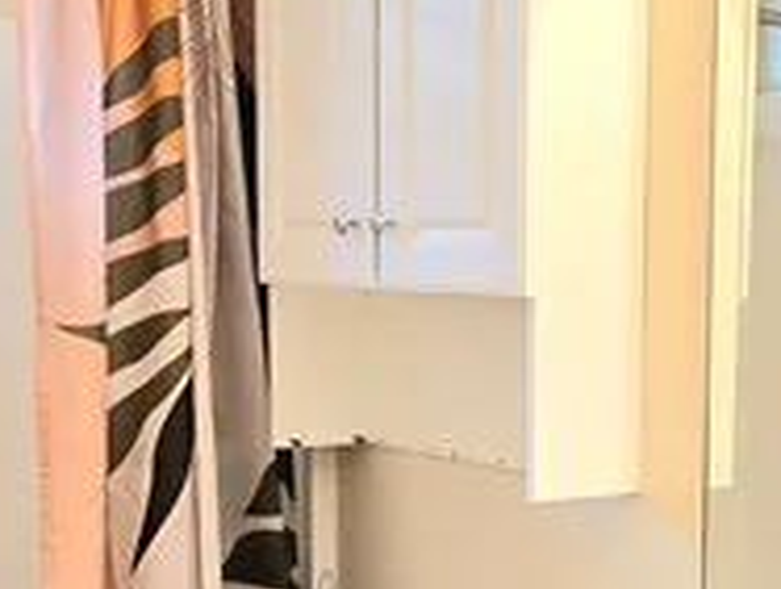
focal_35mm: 71
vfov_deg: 20.5
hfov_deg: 26.7
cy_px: 497
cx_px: 652
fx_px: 1605
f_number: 2.2
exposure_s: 1/60.2
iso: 160
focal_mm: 2.2
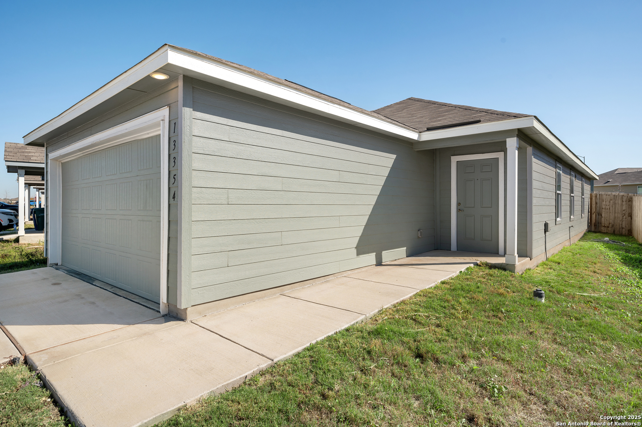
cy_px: 214
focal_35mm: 20
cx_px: 321
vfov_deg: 63.2
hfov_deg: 85.5
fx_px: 348
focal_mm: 19.5
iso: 250
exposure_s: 1/1600
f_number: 9
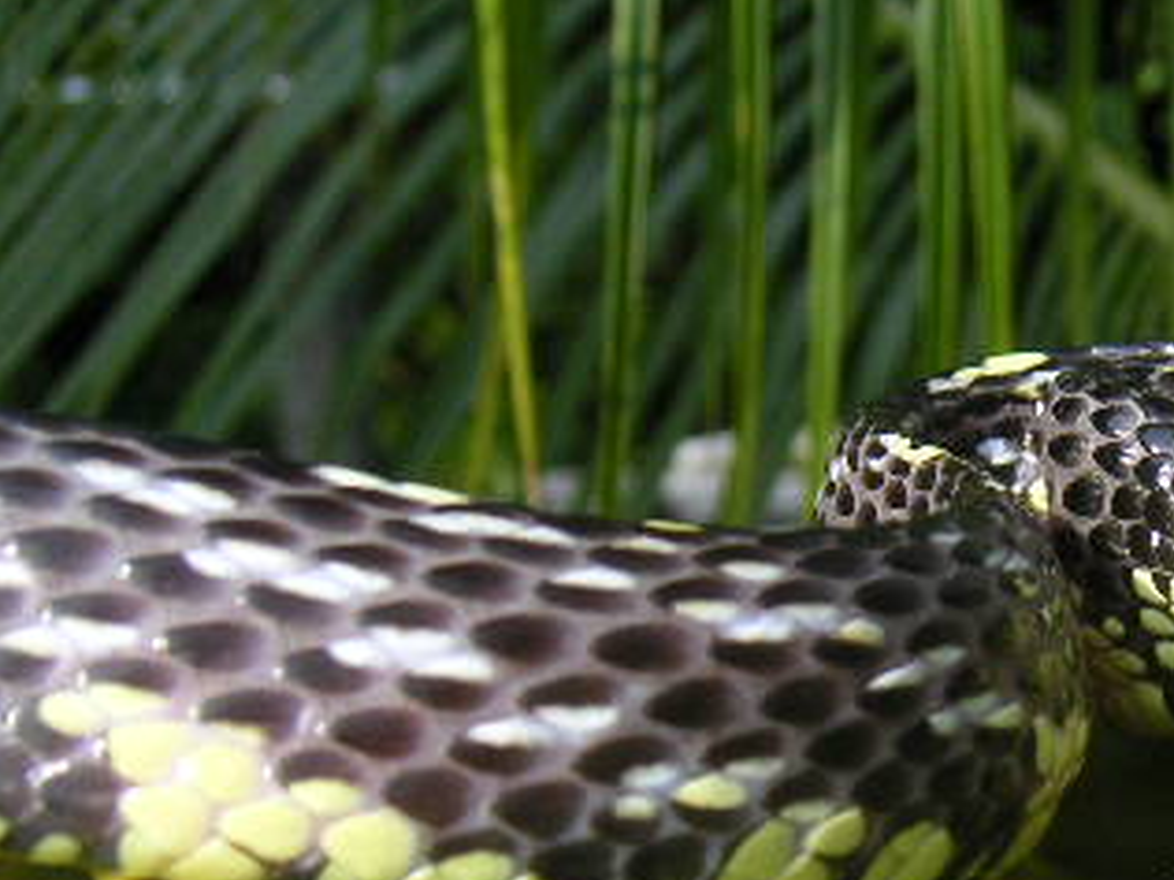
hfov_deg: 24.2
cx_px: 1181
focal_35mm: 77
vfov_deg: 19.1
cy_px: 609
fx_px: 2611
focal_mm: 6
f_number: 2.8
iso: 50
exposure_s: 1/350
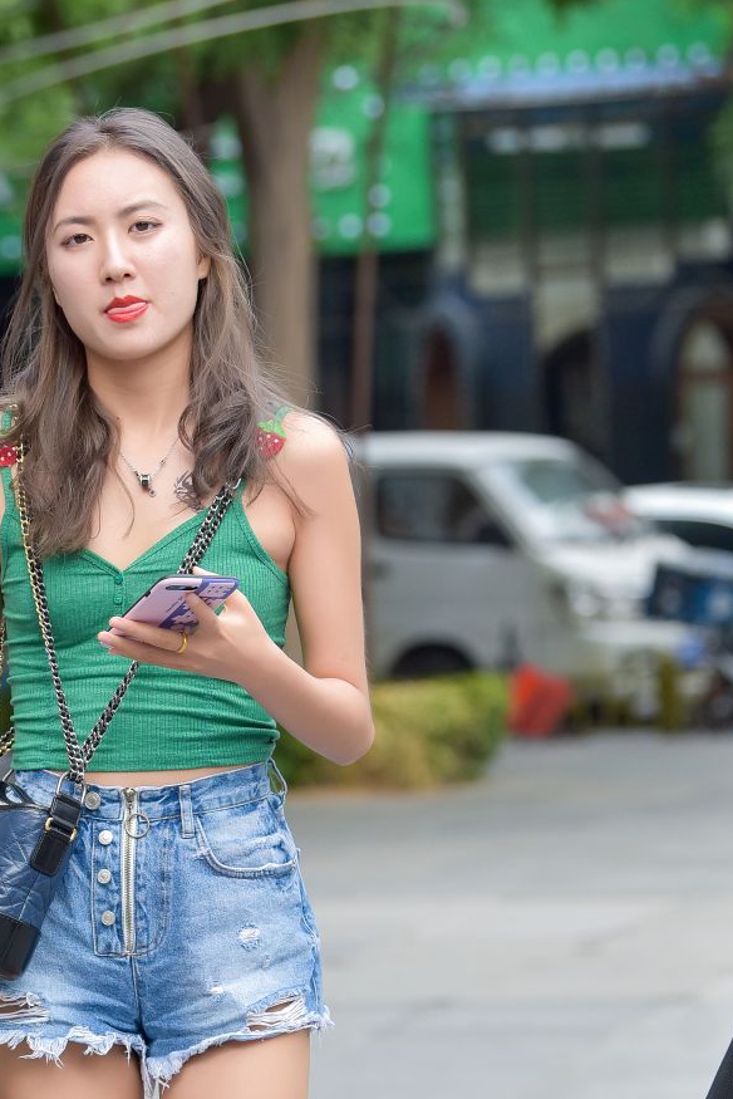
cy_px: 936
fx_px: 6164
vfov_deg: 10.1
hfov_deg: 6.8
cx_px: 148
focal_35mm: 202
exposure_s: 1/1250
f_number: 4
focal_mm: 98
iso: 400
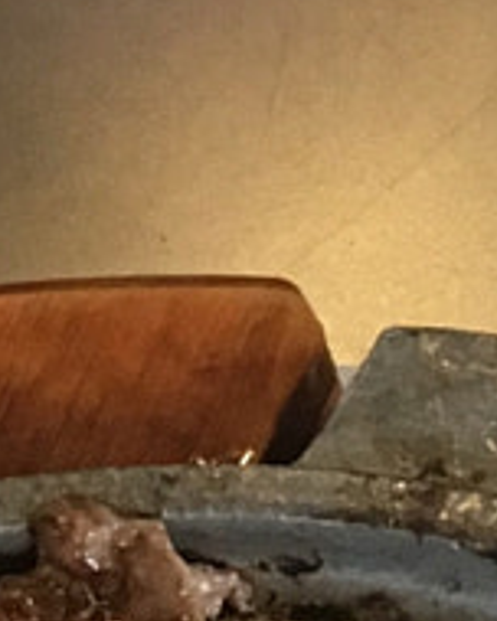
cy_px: 163
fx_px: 4376
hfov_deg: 6.5
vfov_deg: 8.1
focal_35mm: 238
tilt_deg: -49.0
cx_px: 167
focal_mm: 4.15
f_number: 2.2
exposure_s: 1/33
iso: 200
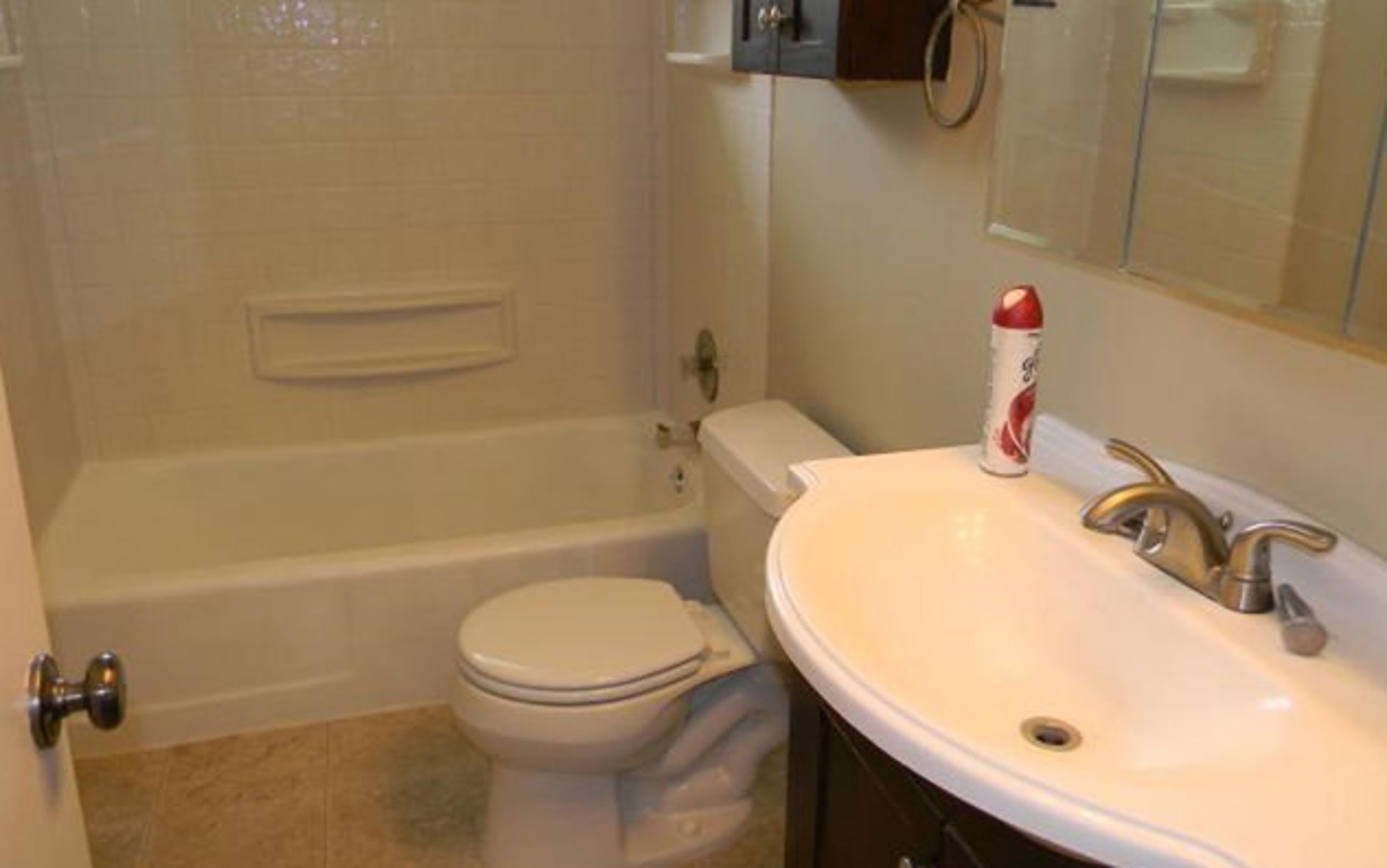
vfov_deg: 41.8
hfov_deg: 62.9
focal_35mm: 30
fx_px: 1134
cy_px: 403
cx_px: 695
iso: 135
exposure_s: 1/30
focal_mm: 5
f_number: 3.5
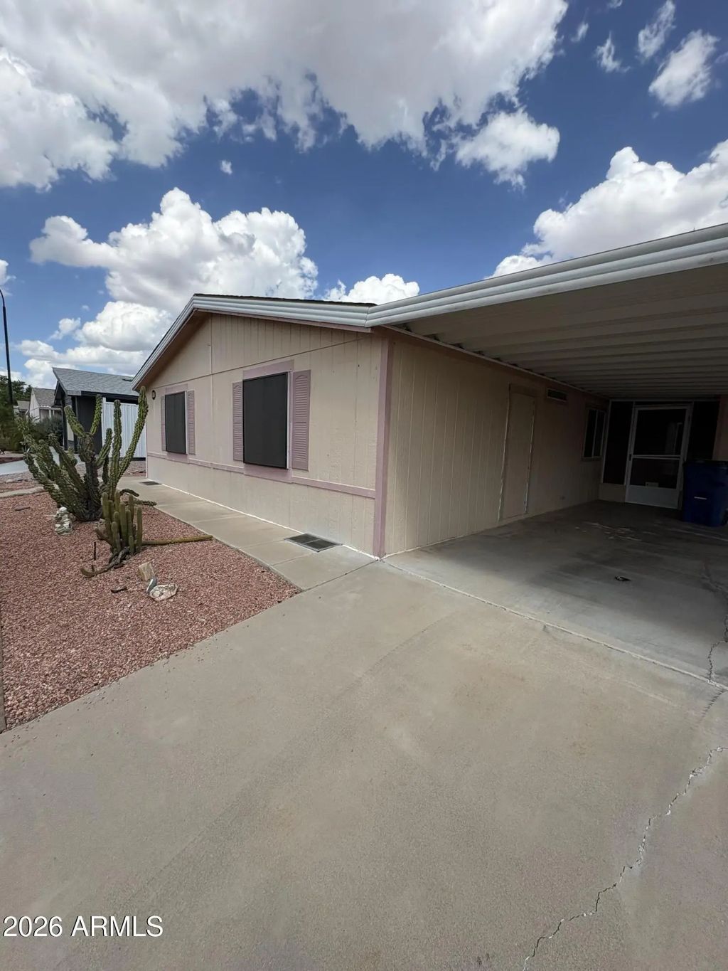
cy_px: 486
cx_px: 364
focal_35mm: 14
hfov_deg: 85.7
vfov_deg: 102.1
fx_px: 393
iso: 64
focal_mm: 2.22
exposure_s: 1/1976
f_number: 2.2
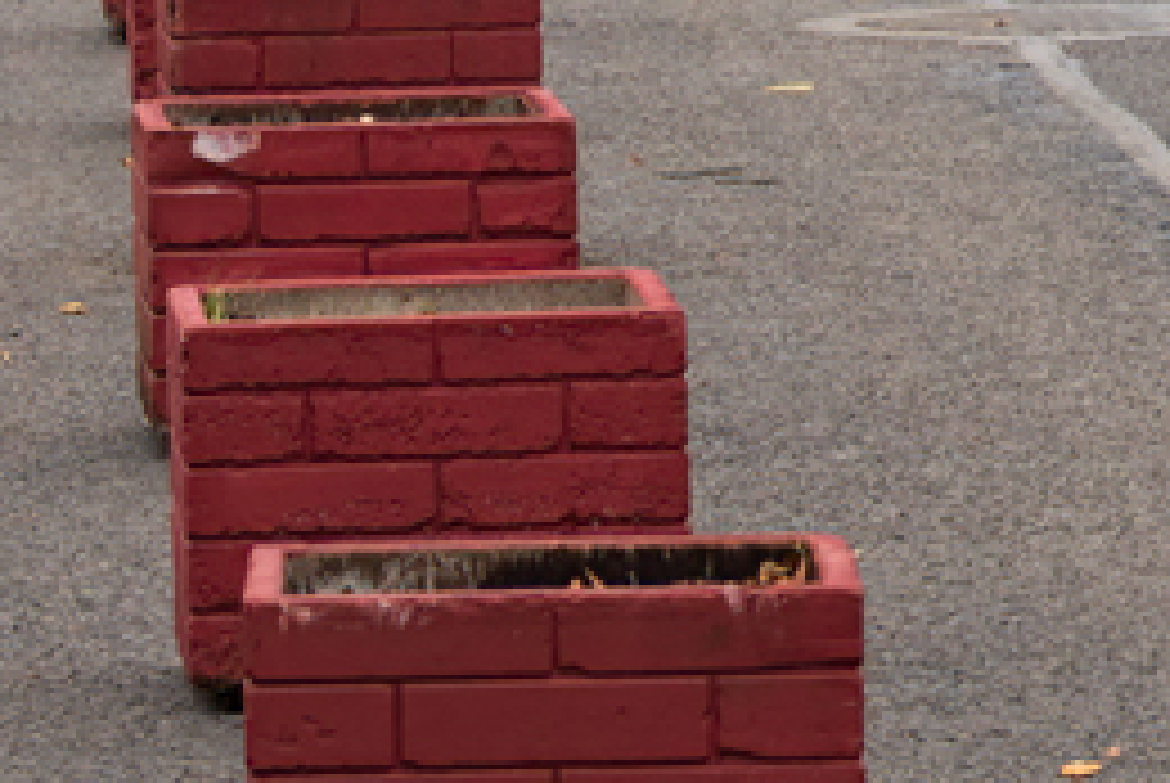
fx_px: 9370
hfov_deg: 6.7
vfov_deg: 4.6
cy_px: -1332
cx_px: 2884
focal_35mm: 288
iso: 320
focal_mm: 50
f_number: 5
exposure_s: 1/320
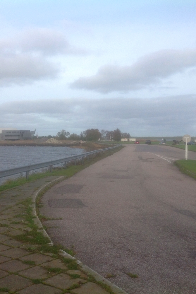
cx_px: 53
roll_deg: +0.7
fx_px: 401
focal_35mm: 49
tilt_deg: -0.8
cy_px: 148
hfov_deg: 27.2
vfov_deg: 40.4
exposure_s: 1/840
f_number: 2.4
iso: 50
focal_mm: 4.28
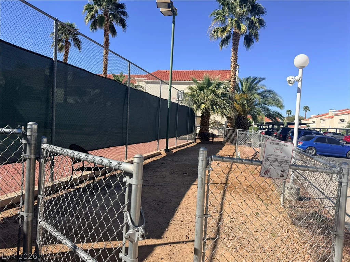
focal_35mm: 24
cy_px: 131
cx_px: 175
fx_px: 243
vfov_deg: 56.8
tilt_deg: +1.1
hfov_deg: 71.6
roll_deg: -3.1
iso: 80
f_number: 1.78
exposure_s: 1/4167
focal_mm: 6.76
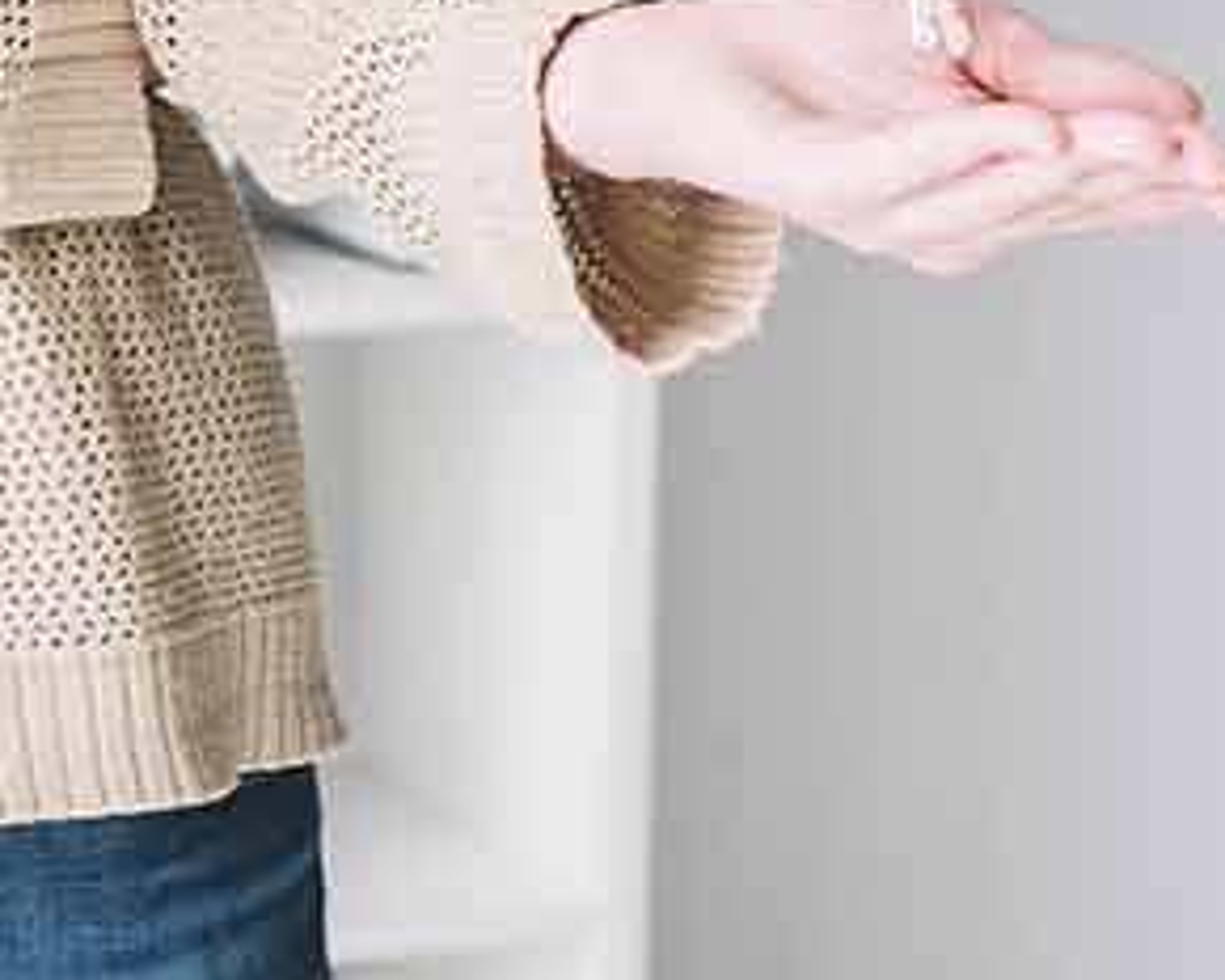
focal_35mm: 211
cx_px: -319
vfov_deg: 7.2
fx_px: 7650
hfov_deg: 9.0
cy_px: -484
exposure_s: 1/160
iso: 250
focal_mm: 50
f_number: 5
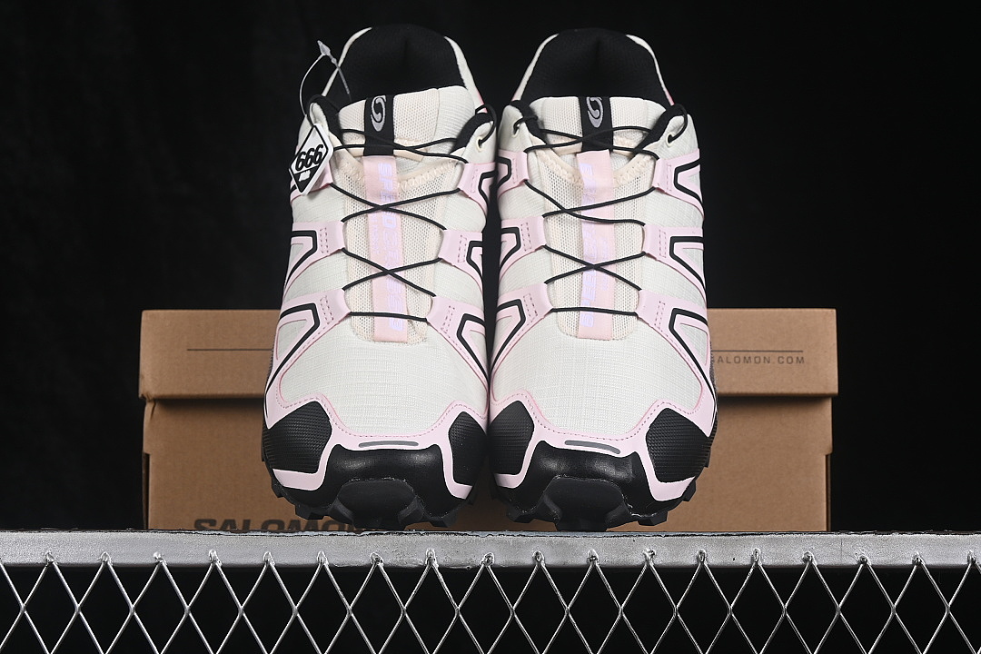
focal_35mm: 75
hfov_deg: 27.0
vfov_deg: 18.2
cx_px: 490
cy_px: 327
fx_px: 2044
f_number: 8
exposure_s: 1/80
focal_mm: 50
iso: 160
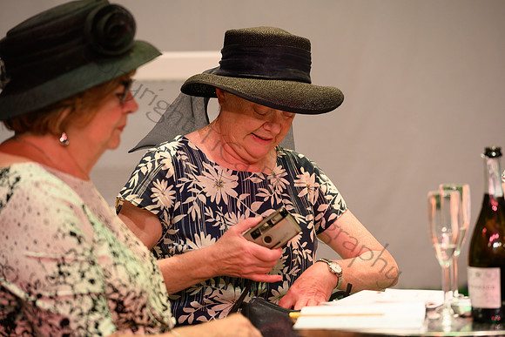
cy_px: 168
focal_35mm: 200
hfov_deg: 10.3
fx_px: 2806
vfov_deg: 6.9
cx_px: 252
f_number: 4
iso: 800
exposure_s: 1/125
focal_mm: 200
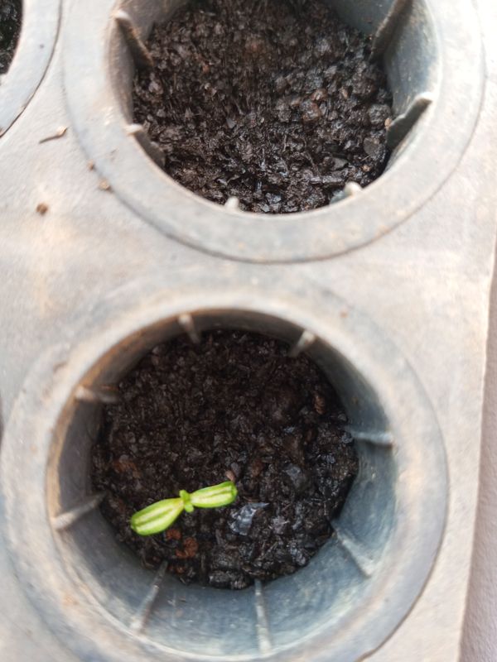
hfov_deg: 51.4
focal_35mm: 27
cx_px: 248
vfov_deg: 65.3
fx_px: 517
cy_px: 331
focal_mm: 4.11
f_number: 1.6
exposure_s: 1/50
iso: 259
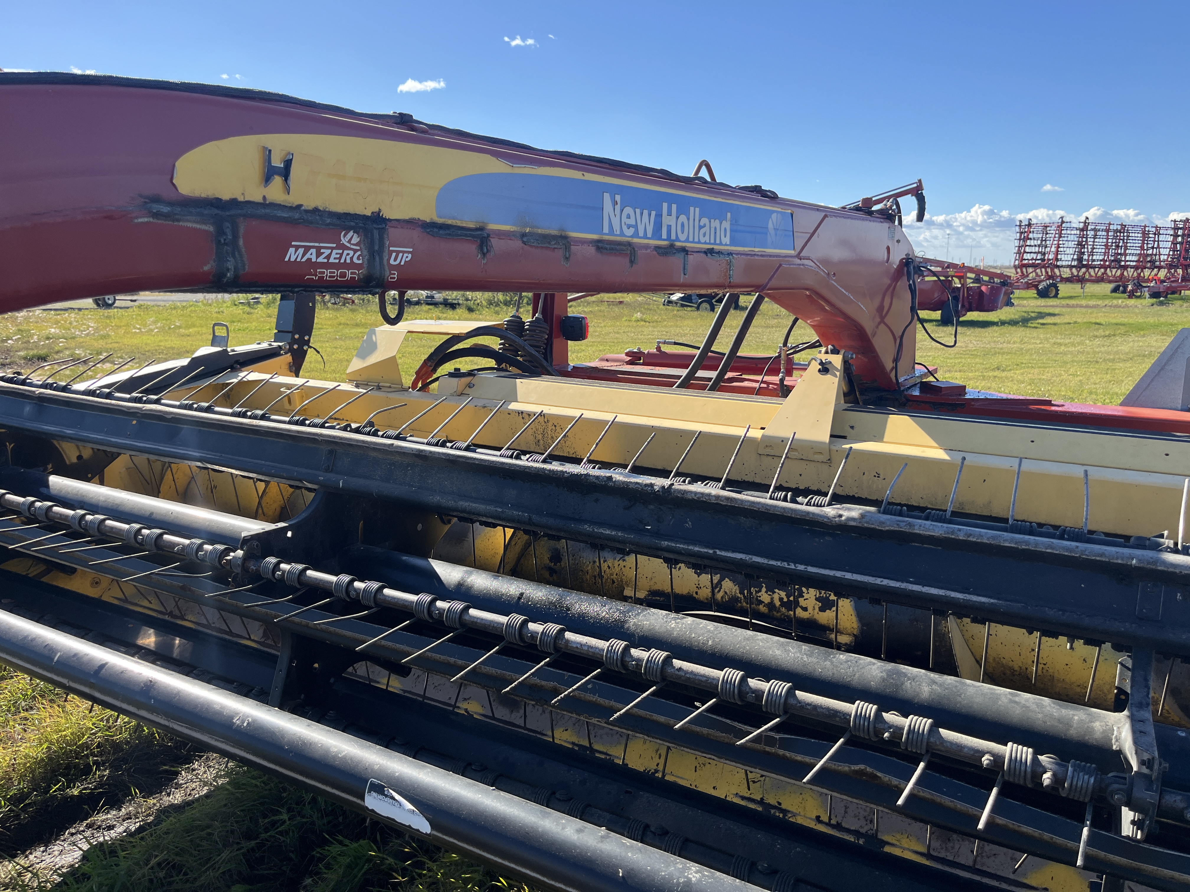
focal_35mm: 26
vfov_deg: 53.1
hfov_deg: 67.3
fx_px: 894
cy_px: 446
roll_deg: +0.4
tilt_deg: -10.3
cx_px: 595
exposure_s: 1/1672
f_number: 1.6
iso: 50
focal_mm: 5.1
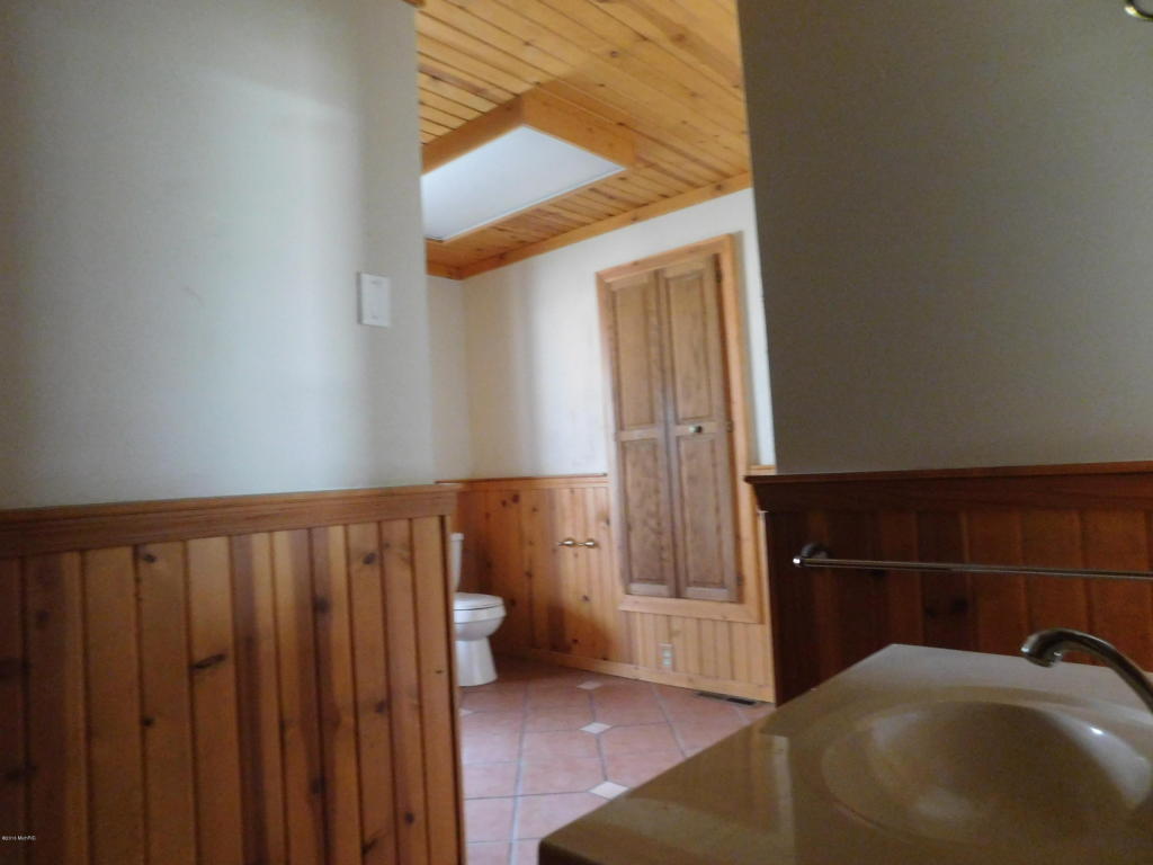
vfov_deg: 58.9
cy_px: 432
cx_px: 576
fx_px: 766
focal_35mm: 23
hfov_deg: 73.9
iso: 800
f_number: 3
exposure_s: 1/13
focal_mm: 4
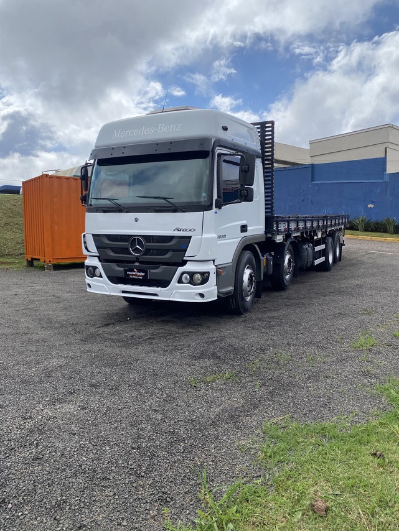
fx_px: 399
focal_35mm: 26
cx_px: 200
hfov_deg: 53.1
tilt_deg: -2.8
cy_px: 266
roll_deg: +0.6
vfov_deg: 67.3
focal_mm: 4.25
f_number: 1.8
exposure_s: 1/4444
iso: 32
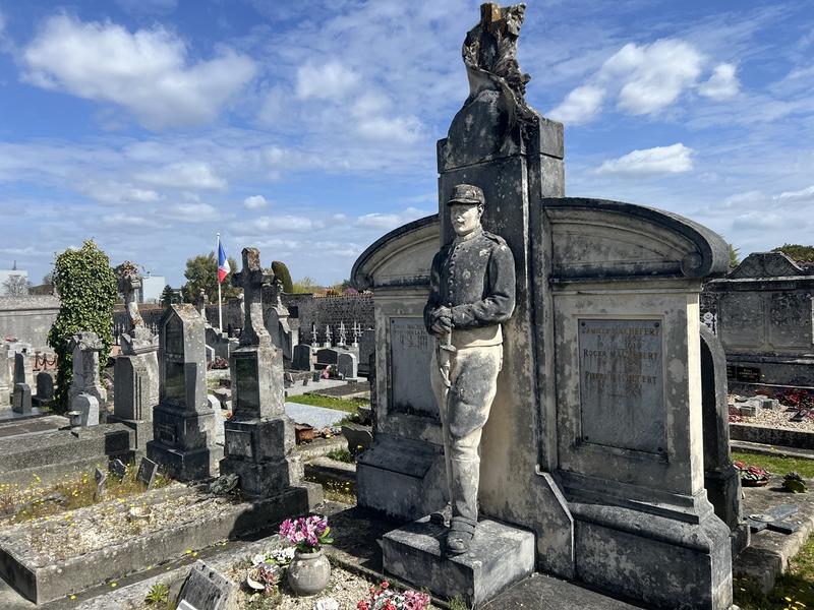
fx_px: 611
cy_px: 305
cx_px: 407
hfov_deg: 67.3
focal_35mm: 26
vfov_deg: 53.1
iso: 50
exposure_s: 1/5076
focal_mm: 5.7
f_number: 1.5
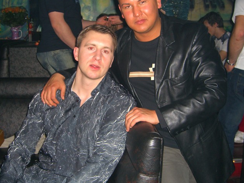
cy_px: 86
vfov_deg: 30.3
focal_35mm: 48
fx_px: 338
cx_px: 112
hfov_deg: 39.6
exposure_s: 1/60
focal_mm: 7.9
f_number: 2.8
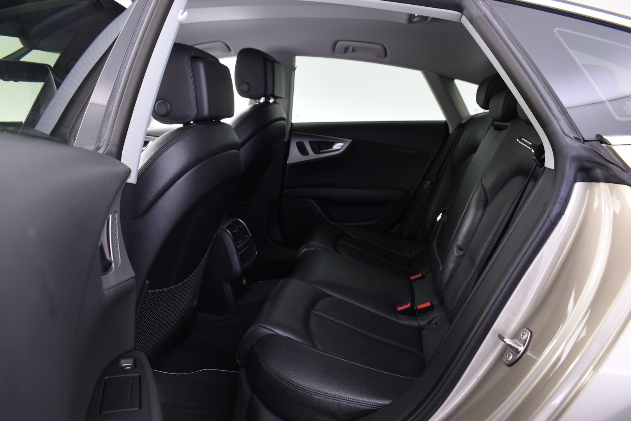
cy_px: 210
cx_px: 316
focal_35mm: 27
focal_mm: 18
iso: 100
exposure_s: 3
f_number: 5.6
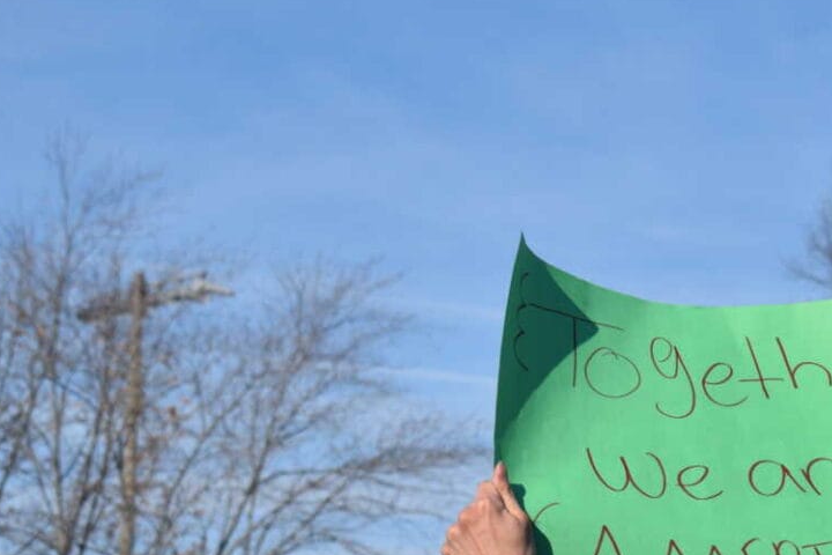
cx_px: 759
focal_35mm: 176
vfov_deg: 7.8
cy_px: 540
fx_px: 4069
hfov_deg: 11.6
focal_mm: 55
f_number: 8
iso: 400
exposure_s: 1/2000
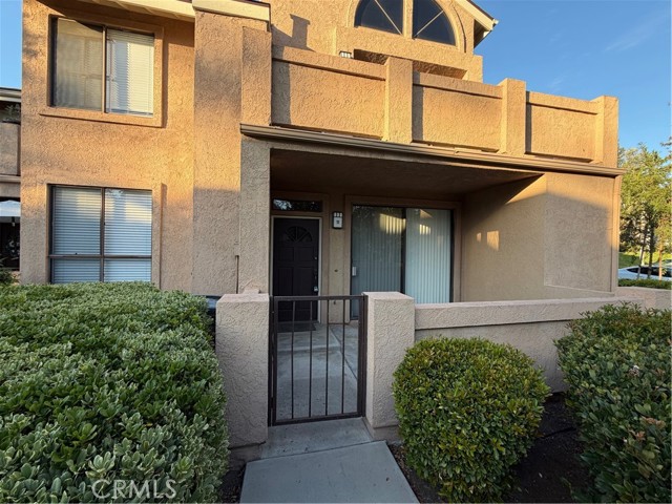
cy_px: 252
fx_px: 272
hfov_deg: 102.1
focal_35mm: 14
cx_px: 336
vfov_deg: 85.7
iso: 50
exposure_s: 1/308
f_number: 2.2
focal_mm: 2.22
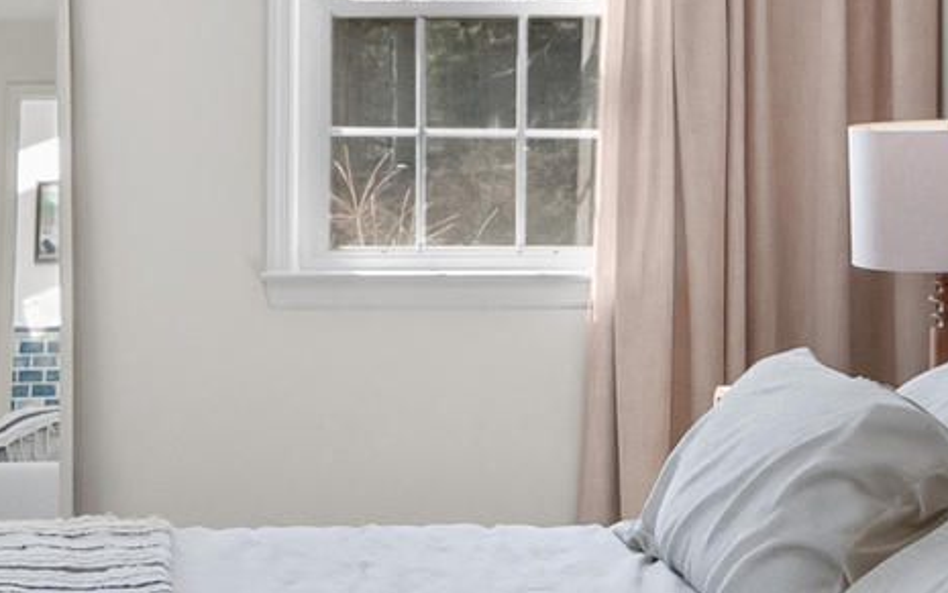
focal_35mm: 101
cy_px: 153
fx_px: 2610
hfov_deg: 20.6
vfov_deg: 12.9
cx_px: 381
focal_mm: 15
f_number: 11
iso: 1600
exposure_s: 1/200
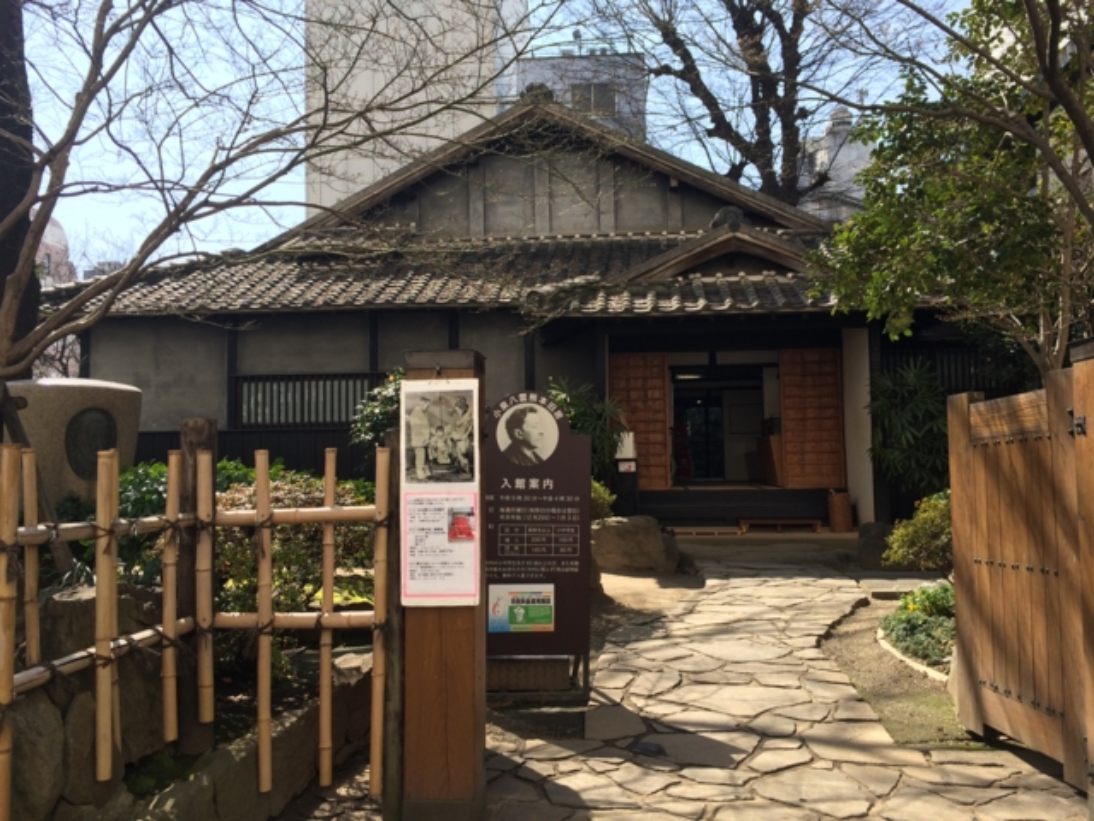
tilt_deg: +4.1
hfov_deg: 61.7
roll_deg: +1.7
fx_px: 917
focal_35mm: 29
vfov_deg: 48.2
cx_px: 547
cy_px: 410
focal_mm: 4.15
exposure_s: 1/1001
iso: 32
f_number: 2.2
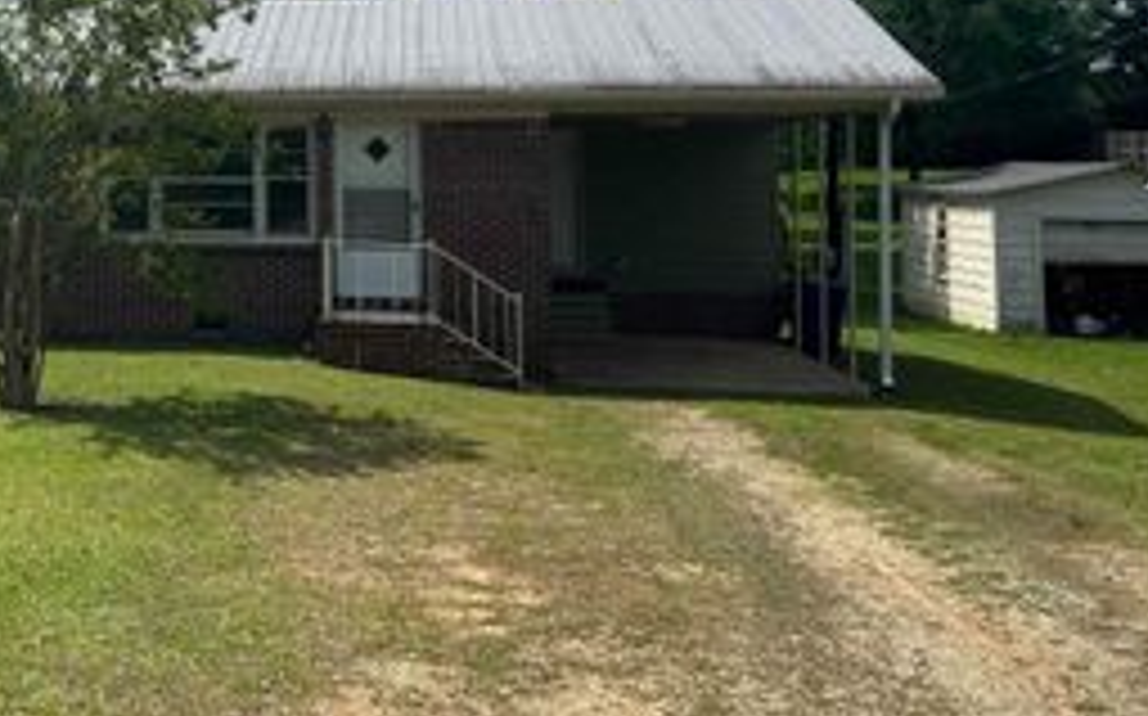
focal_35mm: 54
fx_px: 1688
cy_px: 56
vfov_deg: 23.2
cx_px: 162
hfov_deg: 35.8
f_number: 1.5
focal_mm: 5.7
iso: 50
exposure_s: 1/6579
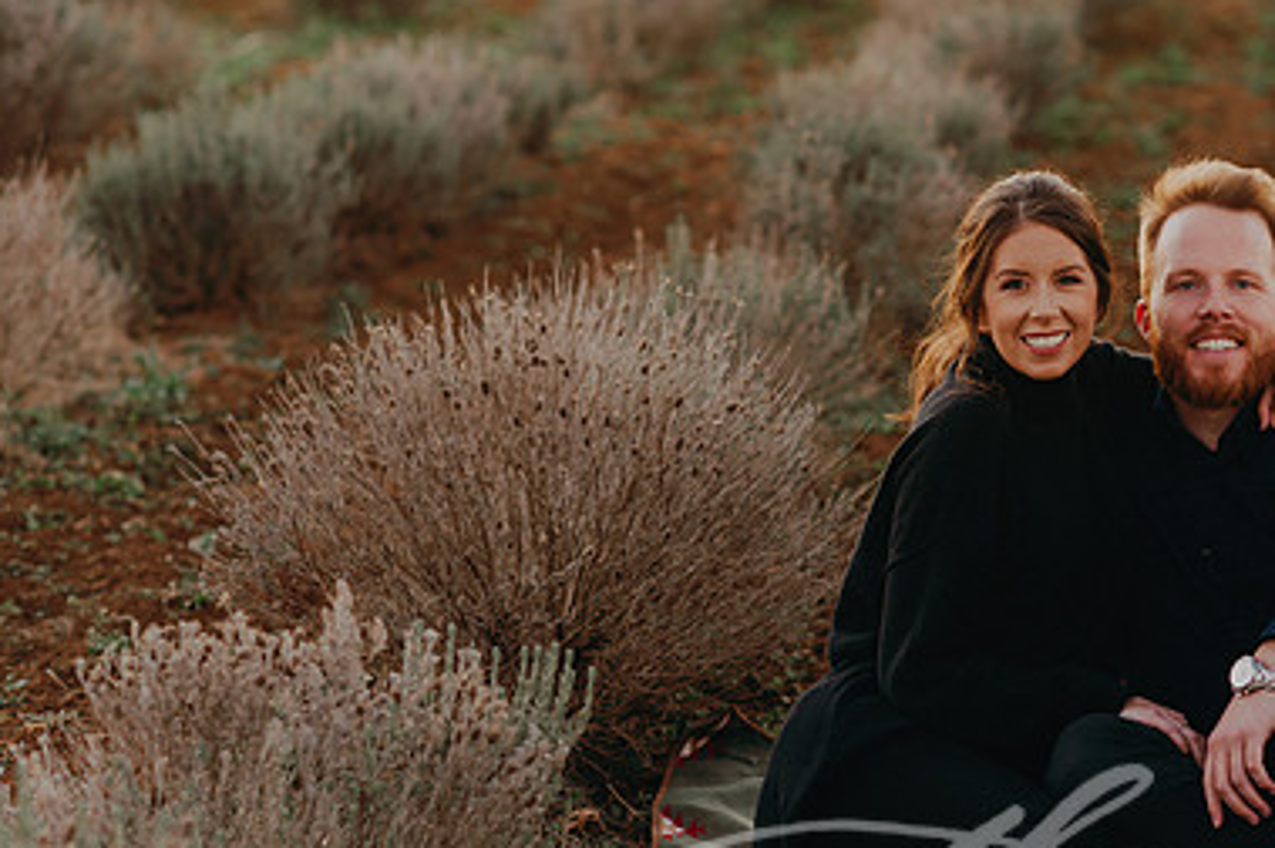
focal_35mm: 130
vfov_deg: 10.5
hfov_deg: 15.7
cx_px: 959
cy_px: 575
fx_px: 4600
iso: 200
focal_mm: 85
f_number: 2.8
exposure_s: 1/125
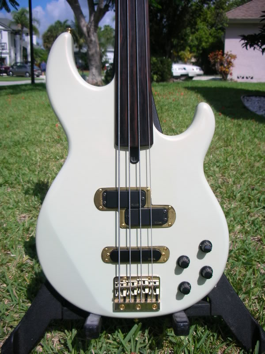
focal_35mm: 35
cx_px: 132
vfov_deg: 52.6
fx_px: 357
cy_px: 177
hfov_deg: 40.7
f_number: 8.5
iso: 50
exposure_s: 1/134
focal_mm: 5.8
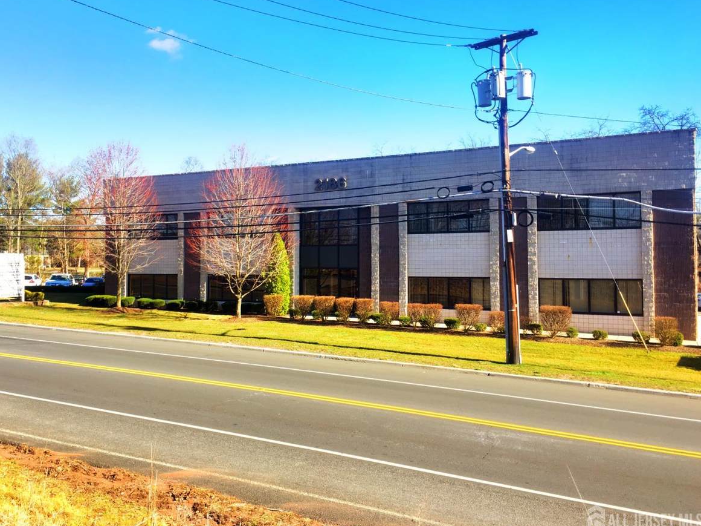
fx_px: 648
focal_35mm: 32
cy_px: 253
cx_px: 328
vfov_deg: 44.1
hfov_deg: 56.8
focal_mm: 4.15
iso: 25
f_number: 2.2
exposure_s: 1/1570
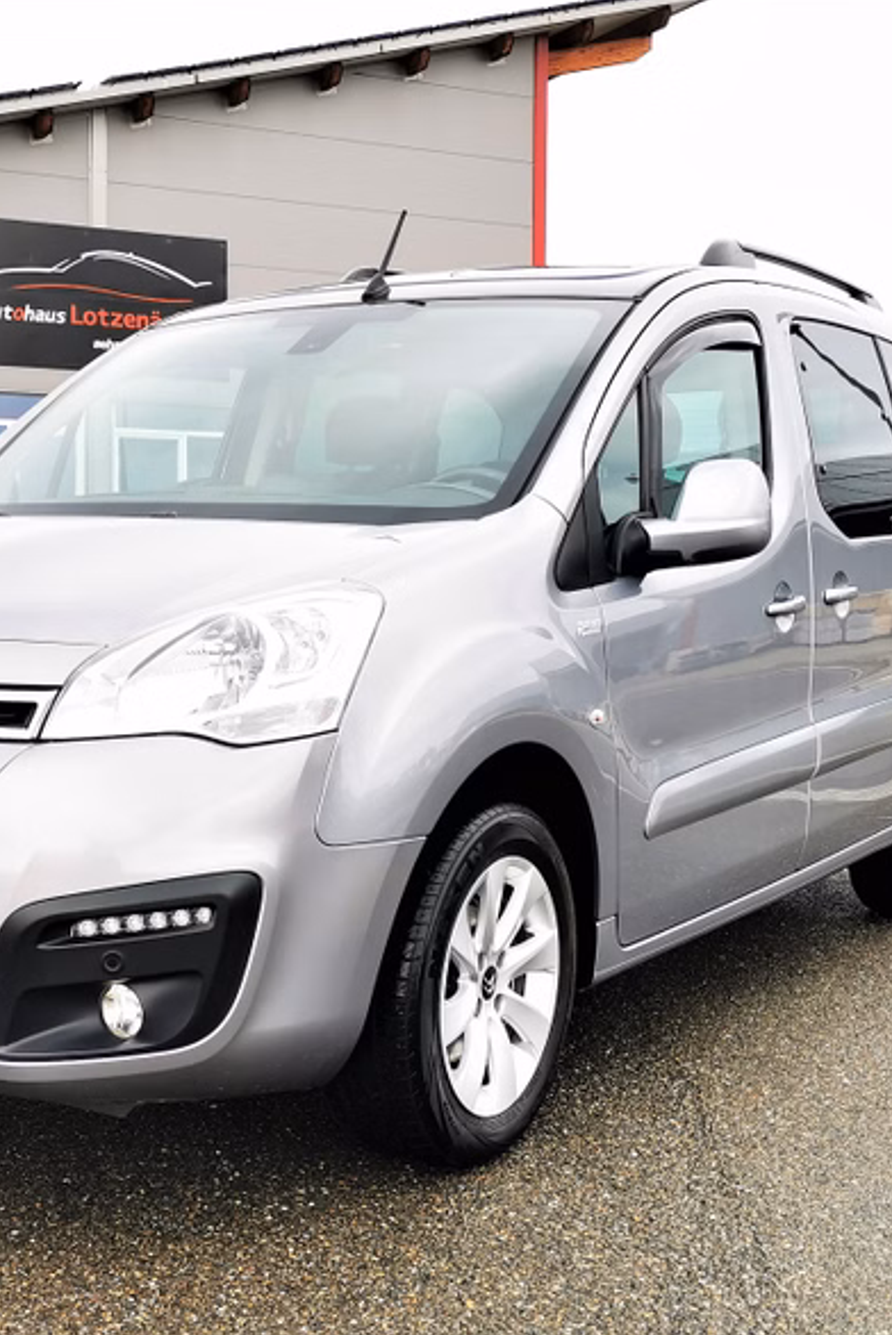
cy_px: 671
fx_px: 1893
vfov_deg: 38.9
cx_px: 303
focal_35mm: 51
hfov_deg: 26.4
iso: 50
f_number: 1.8
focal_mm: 5.58
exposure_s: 1/821
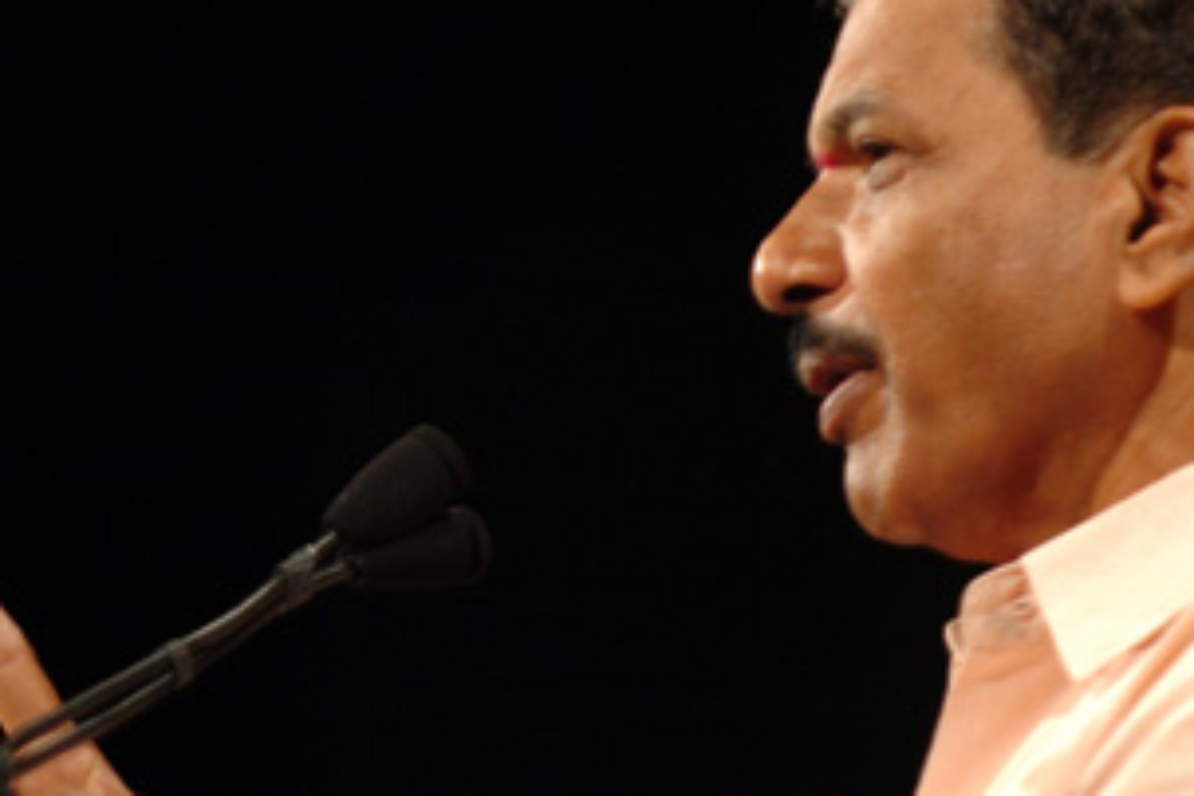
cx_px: 575
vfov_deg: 3.0
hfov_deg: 4.5
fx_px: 15255
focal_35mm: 460
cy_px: 538
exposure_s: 1/160
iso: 400
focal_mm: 155
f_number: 2.8
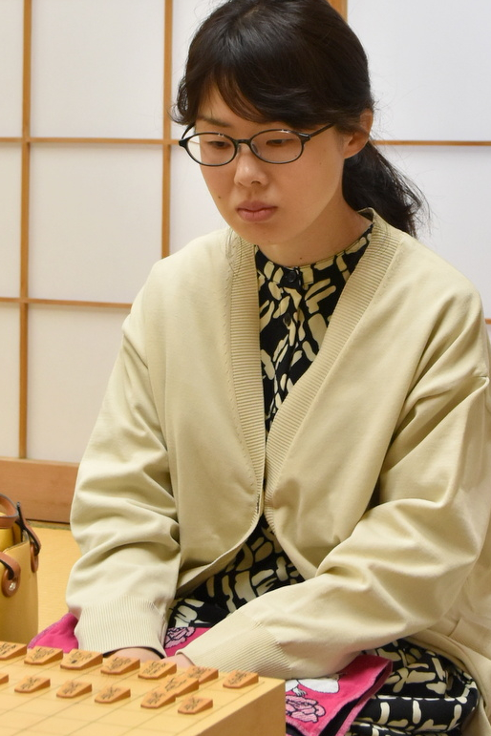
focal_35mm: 49
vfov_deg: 40.3
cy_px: 336
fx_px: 1002
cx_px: 262
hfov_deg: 27.5
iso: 800
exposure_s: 1/125
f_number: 5
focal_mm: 28
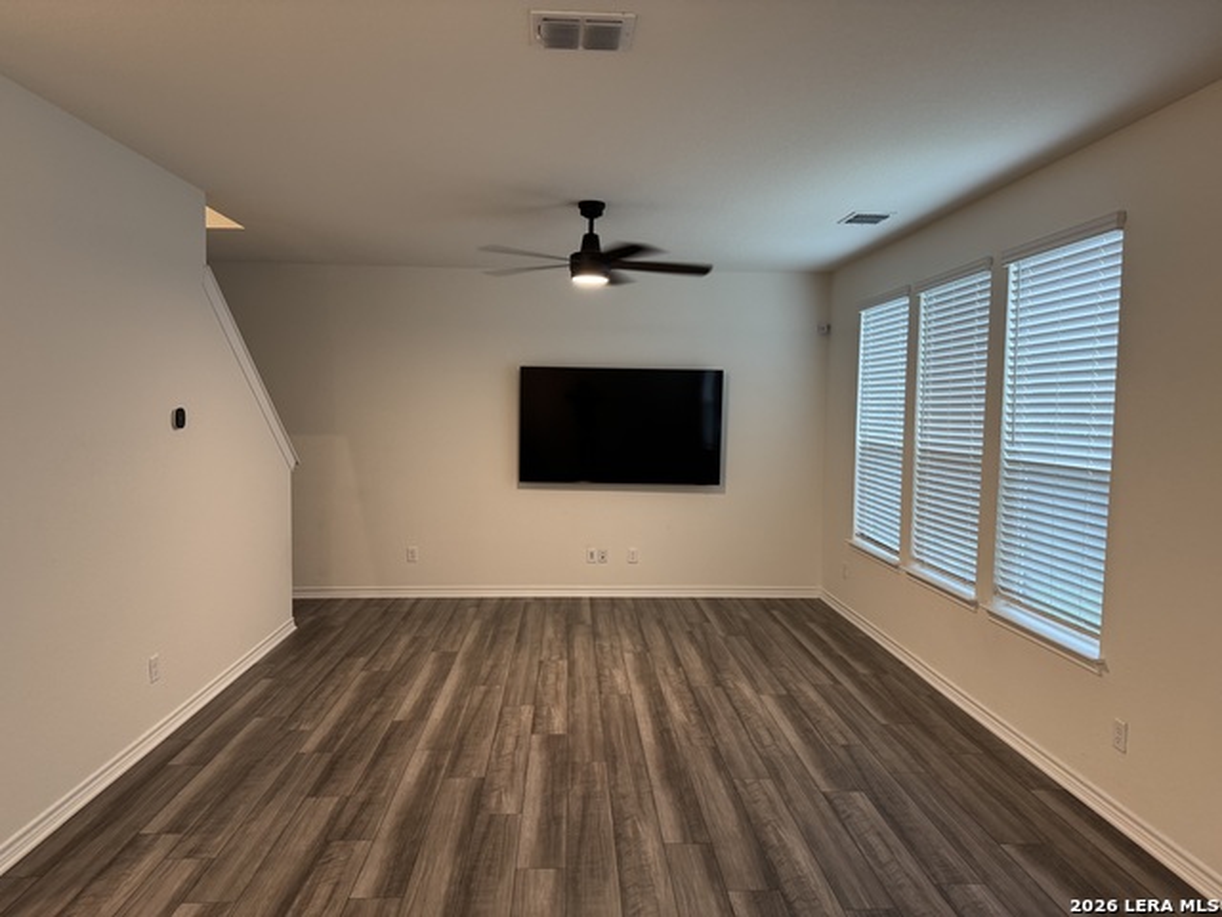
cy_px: 458
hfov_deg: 71.6
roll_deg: +0.6
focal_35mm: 24
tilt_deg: -4.0
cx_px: 611
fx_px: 847
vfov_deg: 56.8
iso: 160
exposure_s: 1/60
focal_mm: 6.76
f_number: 1.78
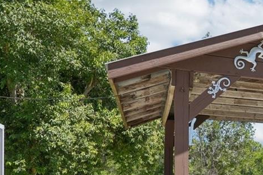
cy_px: 181
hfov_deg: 23.6
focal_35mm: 67
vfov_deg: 19.7
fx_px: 487
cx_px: 402
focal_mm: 19.5
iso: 400
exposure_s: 1/1000
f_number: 8
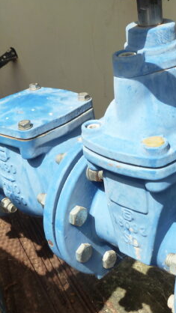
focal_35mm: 50
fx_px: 415
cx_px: 83
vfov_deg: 41.3
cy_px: 147
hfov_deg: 23.9
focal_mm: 4.1
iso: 125
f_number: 4
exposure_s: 1/320
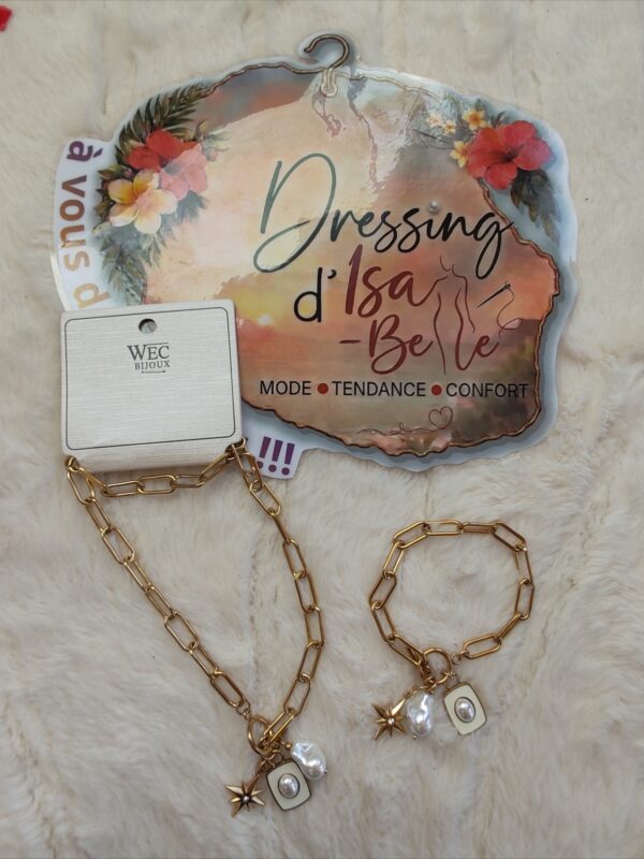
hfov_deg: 61.1
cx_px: 322
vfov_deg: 76.4
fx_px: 546
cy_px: 430
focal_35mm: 22
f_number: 2.2
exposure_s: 1/100
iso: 64
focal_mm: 1.96
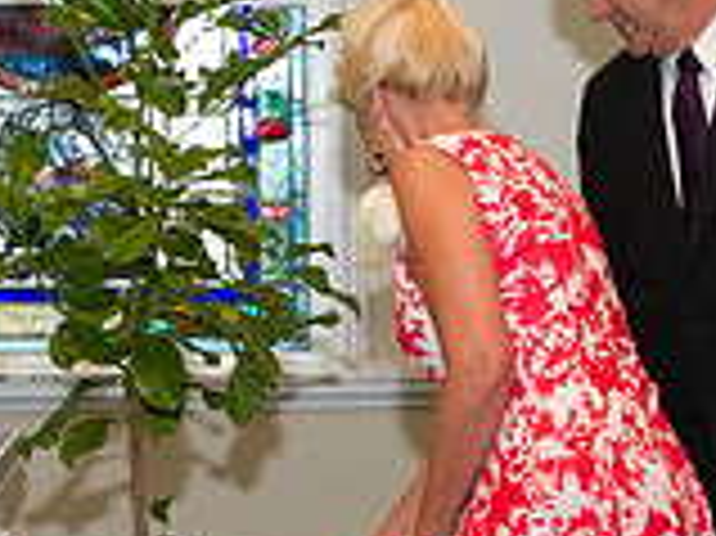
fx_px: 3989
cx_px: 689
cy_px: 500
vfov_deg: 7.7
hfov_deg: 10.2
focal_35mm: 193
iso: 1250
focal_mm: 55
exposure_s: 1/80
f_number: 4
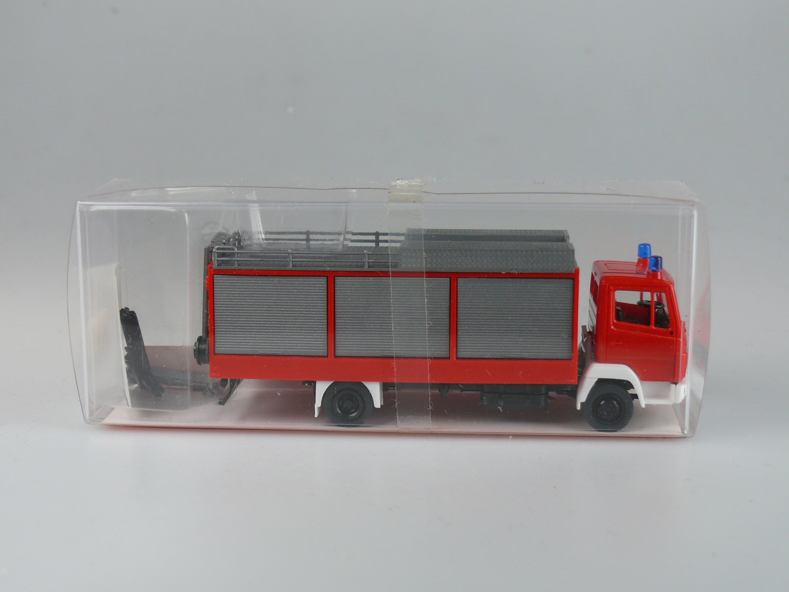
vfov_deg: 22.9
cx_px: 390
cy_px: 297
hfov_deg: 30.3
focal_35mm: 64
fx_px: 1459
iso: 100
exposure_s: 1/125
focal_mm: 10.4
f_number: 3.2
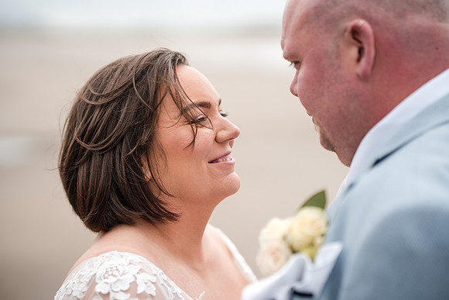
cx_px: 224
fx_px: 1060
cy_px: 150
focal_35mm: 85
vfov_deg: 16.1
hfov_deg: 23.9
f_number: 2
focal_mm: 85
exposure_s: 1/2500
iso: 100
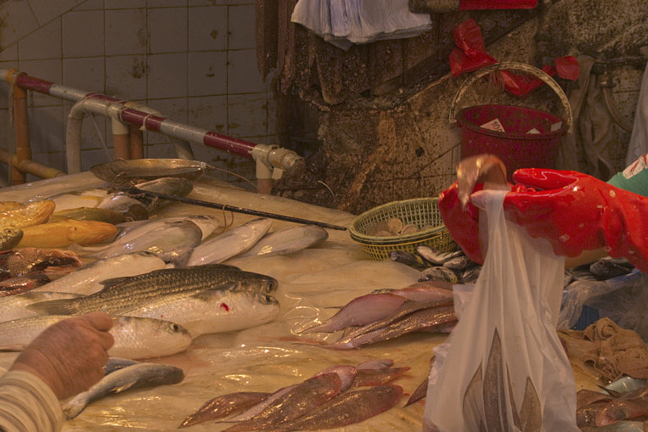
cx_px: 298
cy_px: 263
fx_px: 1926
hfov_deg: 19.1
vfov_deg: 12.8
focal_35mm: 107
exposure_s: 1/125
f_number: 5.6
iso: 400
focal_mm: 34
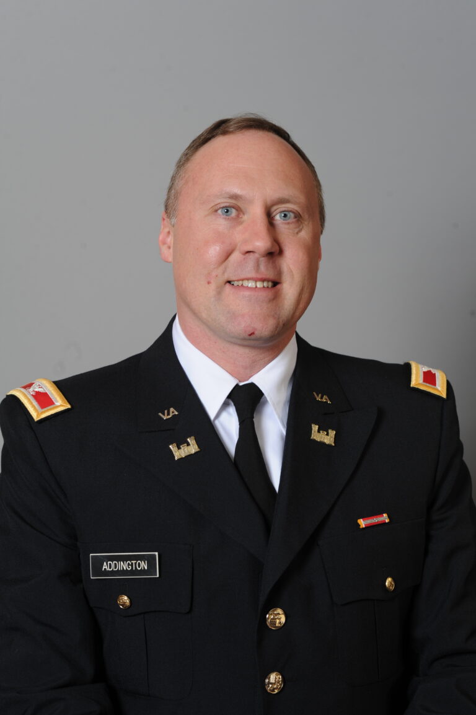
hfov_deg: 13.0
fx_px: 2085
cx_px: 238
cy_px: 358
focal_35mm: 105
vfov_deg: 19.5
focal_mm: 105
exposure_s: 1/125
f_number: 8
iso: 200
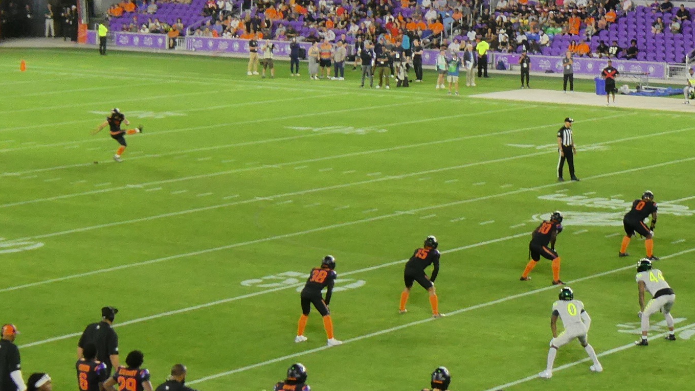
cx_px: 661
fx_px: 2193
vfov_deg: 10.1
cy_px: 16
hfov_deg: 17.7
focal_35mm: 119
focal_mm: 7.2
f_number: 3.8
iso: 320
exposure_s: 1/50
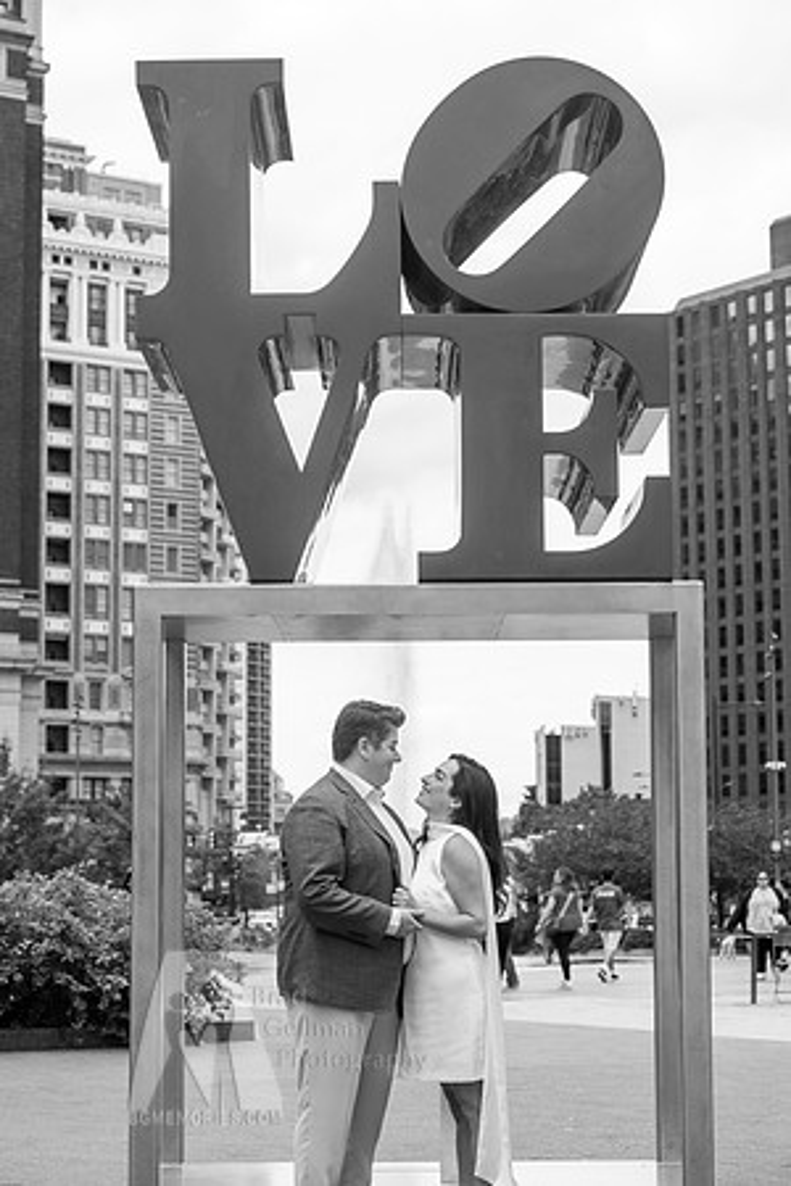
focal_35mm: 70
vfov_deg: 28.8
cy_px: 593
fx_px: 2307
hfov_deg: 19.5
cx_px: 396
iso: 800
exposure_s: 1/500
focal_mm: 70
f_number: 6.3
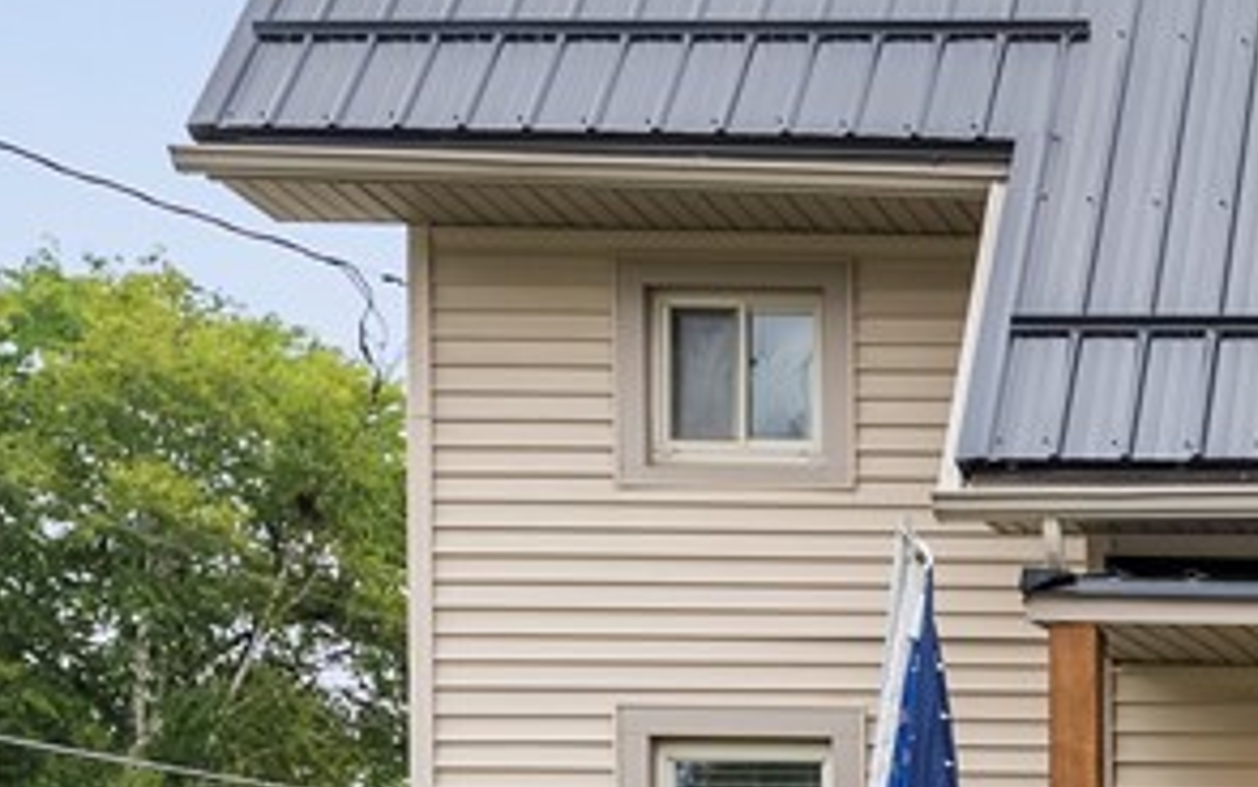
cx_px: 1525
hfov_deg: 23.7
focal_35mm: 79
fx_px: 2710
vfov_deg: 16.4
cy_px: 667
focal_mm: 21
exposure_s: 1/250
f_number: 5.6
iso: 640
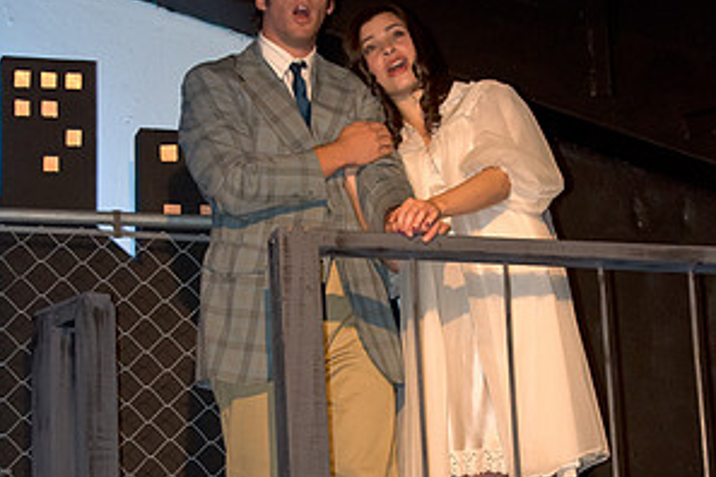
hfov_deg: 12.9
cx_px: 358
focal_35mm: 159
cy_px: 318
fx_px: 3162
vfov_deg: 8.6
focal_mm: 70
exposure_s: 1/100
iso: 3200
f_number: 2.8
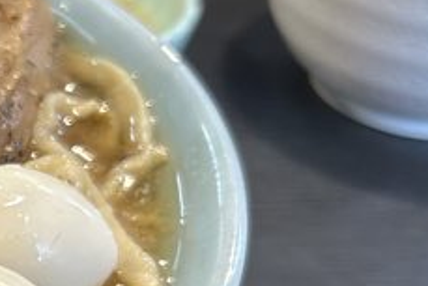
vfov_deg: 11.4
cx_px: -329
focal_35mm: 118
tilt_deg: -43.1
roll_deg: +3.5
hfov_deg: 15.1
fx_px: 1404
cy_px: 365
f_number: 1.5
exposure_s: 1/100
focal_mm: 5.7
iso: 100
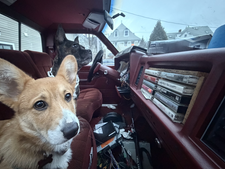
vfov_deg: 81.6
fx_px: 97
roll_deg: +0.6
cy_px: 79
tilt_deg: -10.2
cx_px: 105
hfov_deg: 98.0
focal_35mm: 15
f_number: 2.2
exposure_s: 1/41
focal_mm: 2.22
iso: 1250
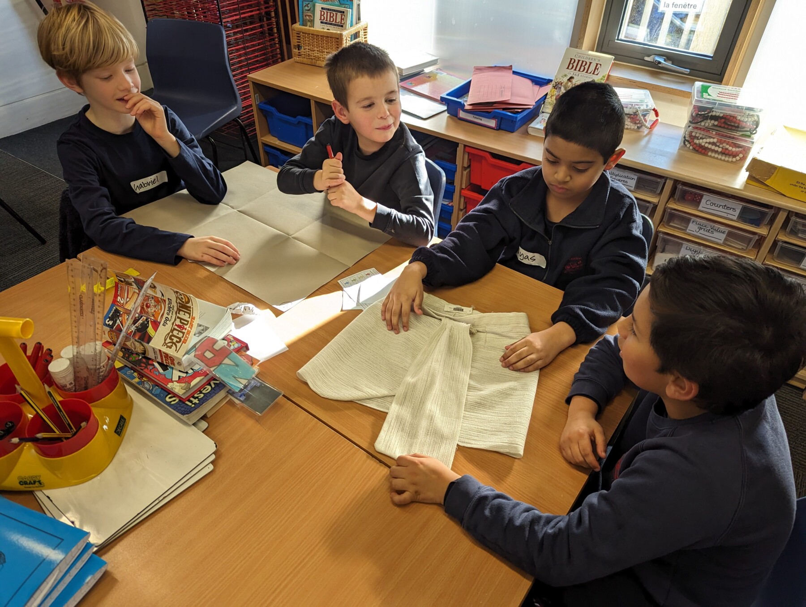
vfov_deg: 56.9
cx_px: 403
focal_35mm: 24
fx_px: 560
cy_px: 304
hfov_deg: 71.5
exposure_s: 1/246
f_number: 1.85
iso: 146
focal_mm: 6.81
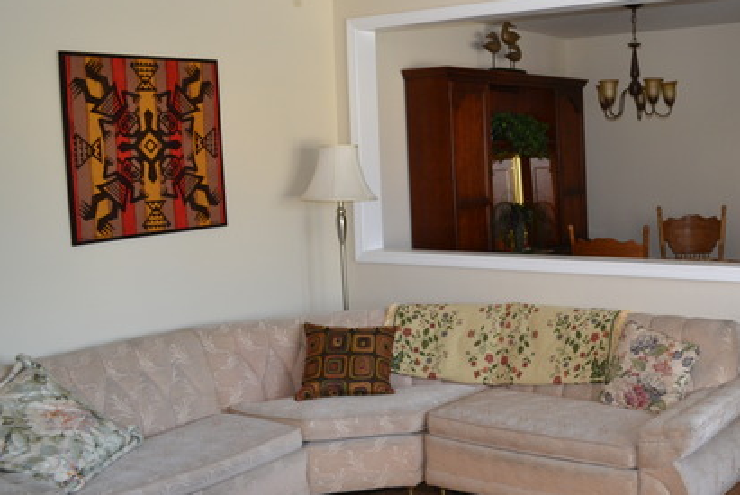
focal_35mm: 42
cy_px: 219
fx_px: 864
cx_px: 574
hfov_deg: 44.5
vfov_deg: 31.9
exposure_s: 1/60
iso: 640
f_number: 3.5
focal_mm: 18
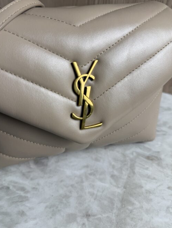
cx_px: 78
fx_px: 192
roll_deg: -0.7
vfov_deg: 61.3
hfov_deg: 48.2
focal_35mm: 29
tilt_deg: -31.2
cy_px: 97
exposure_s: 1/120
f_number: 1.78
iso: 64
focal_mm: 6.76
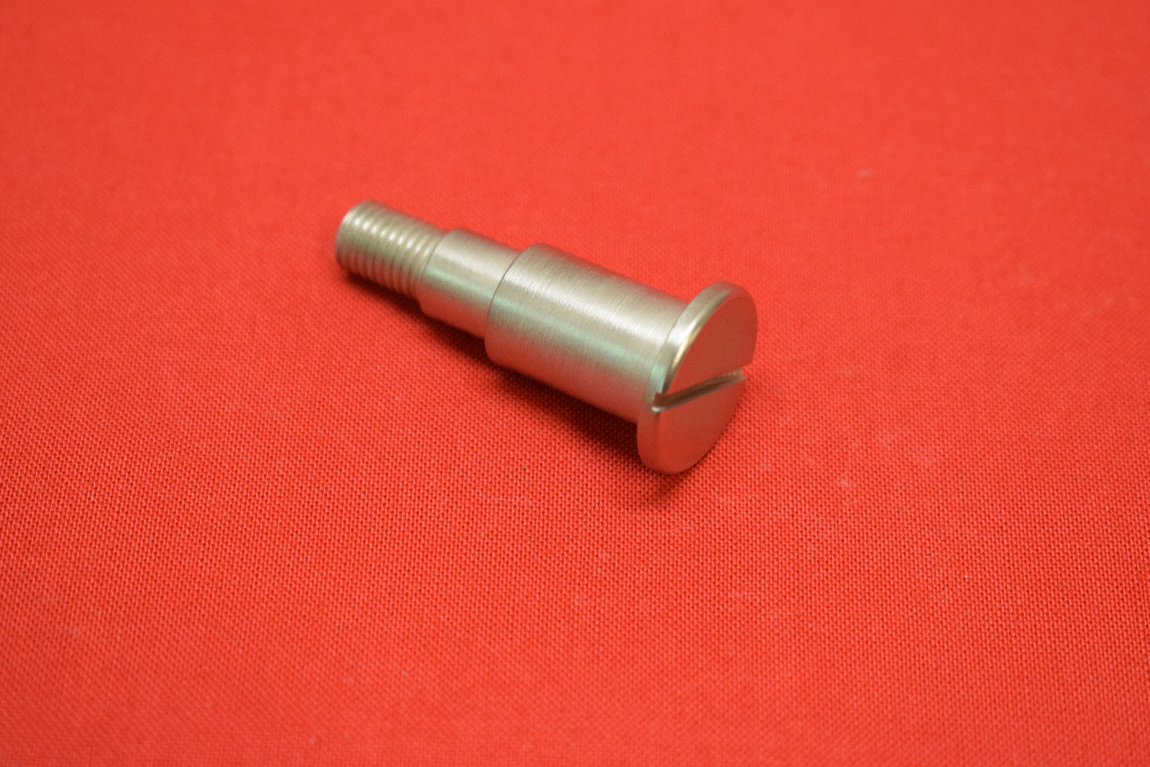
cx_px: 575
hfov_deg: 24.6
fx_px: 2636
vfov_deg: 16.6
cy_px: 384
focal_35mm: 82
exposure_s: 1/100
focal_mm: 55
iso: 2000
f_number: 5.6
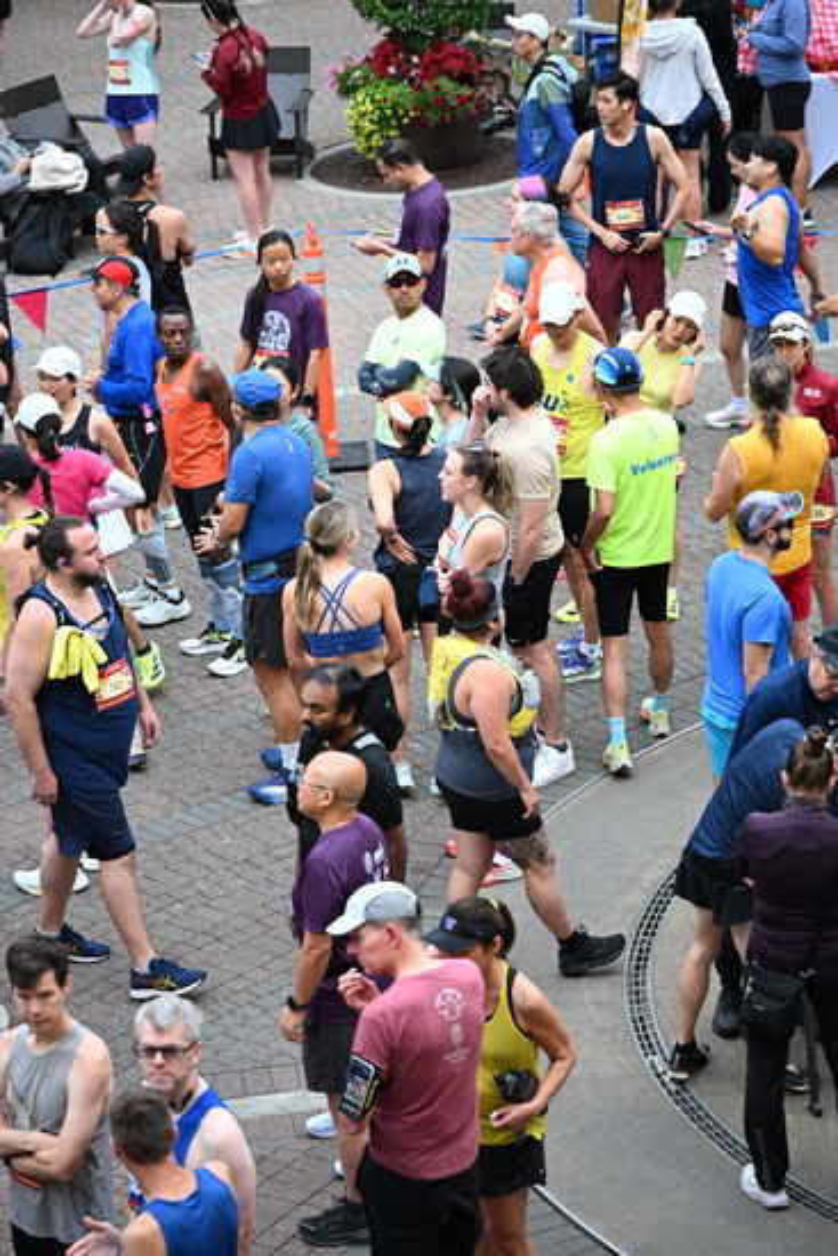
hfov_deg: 11.4
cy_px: 628
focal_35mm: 120
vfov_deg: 17.1
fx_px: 4187
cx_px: 419
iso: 2000
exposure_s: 1/400
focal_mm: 120
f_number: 4
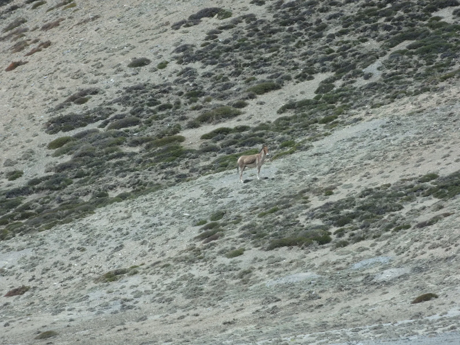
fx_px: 7973
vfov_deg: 2.5
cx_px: 230
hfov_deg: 3.3
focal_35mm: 600
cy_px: 172
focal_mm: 108
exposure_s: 1/500
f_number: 6.9
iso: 125
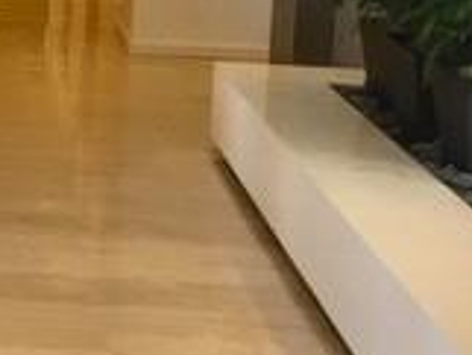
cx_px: -152
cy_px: -47
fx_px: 1569
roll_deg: -2.2
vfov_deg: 12.6
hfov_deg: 16.2
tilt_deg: -5.8
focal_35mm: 115
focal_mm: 4.15
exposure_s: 1/30
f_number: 2.2
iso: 50
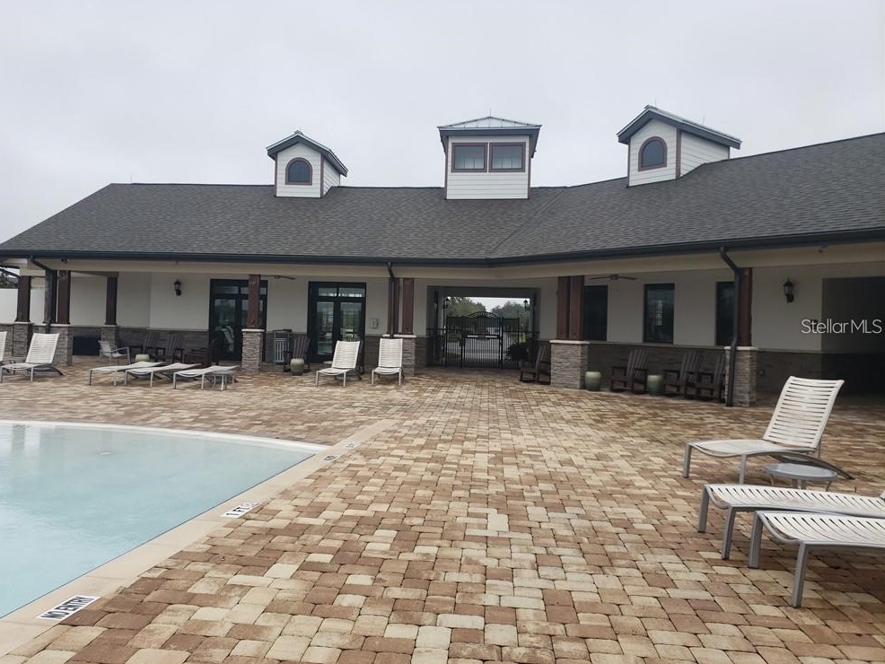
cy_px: 326
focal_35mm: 27
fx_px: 690
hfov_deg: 65.3
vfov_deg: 51.4
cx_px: 426
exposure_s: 1/590
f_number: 1.5
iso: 50
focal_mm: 4.3
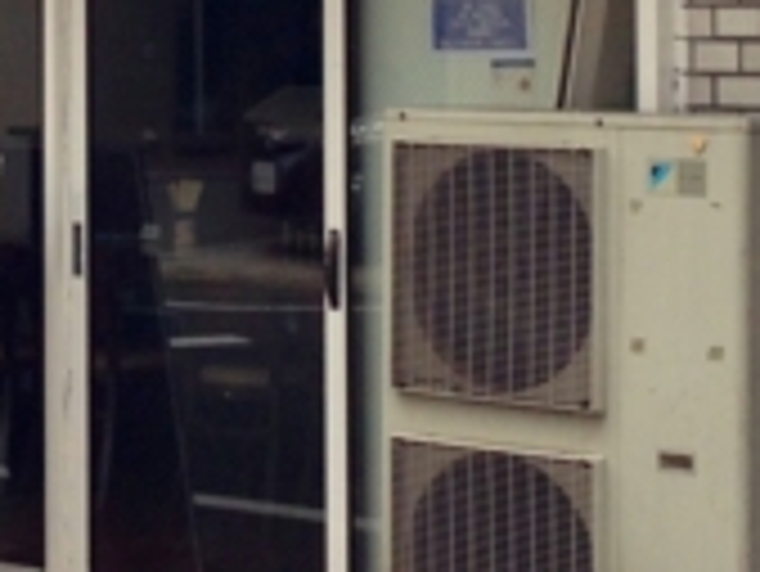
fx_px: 3427
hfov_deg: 12.6
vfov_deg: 9.4
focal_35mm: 156
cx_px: 72
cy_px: -81
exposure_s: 1/222
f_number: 2.4
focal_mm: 4.12
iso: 50
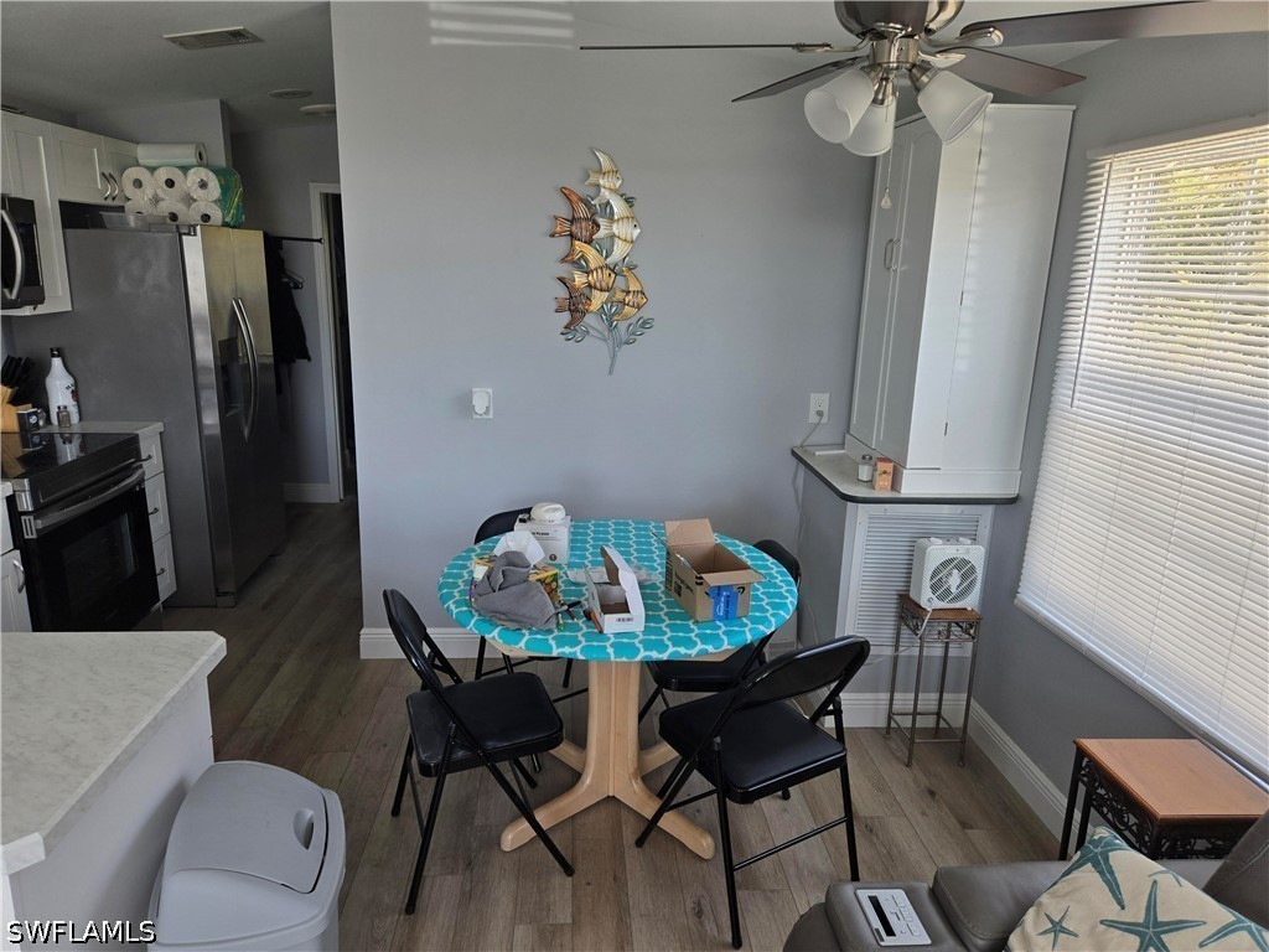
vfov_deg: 58.9
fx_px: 843
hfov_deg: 73.9
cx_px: 634
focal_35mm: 23
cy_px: 476
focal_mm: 5.4
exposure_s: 1/180
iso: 64
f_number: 1.8
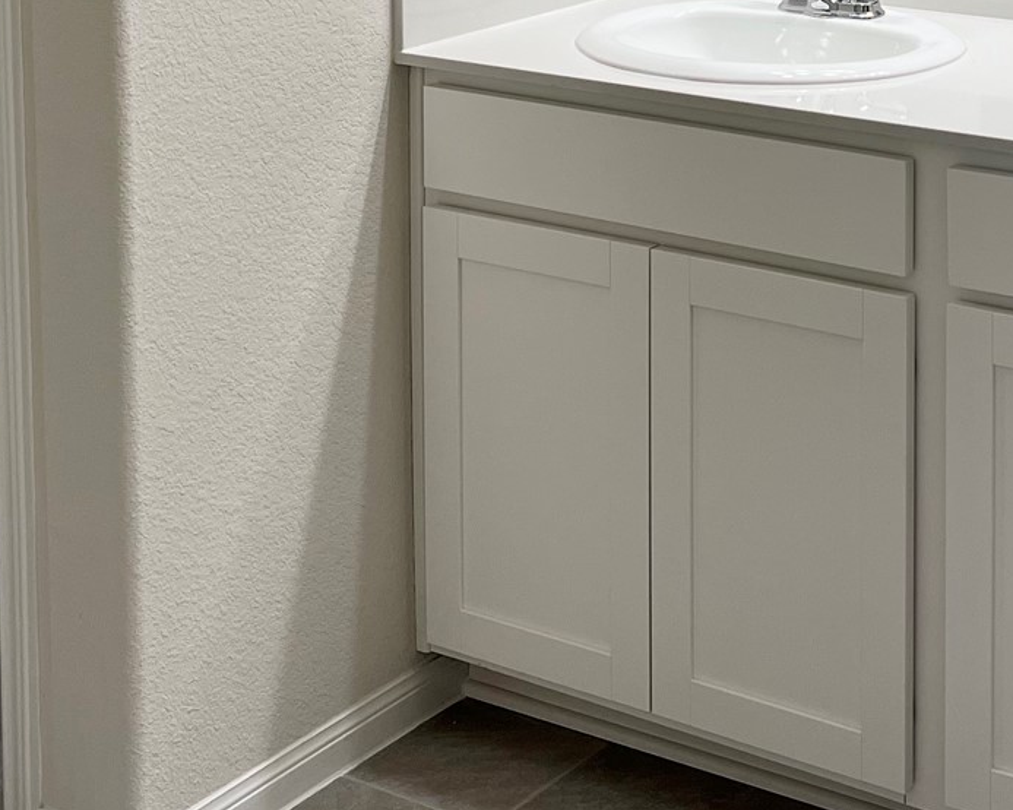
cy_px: -262
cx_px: 914
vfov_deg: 18.8
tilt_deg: -5.1
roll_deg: -0.1
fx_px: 2248
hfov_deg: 24.6
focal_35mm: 75
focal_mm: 5.7
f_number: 1.5
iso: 32
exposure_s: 1/120
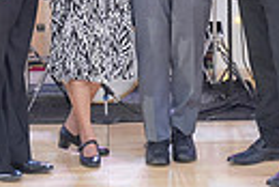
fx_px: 1319
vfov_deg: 7.9
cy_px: -128
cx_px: 135
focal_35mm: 170
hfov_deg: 12.1
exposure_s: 1/200
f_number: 4
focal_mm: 38
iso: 1250
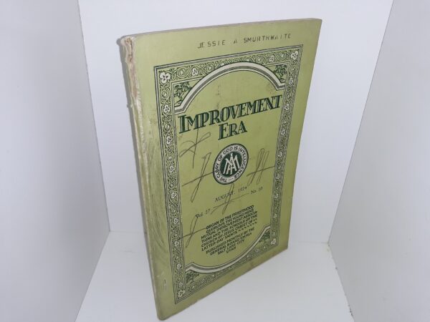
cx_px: 215
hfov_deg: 63.4
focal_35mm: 28
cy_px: 161
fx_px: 348
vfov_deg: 49.7
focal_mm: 3.7
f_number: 1.7
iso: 40
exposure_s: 1/159
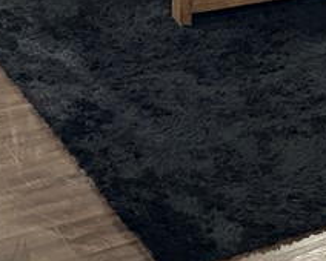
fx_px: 1091
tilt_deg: -9.4
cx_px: 346
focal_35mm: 113
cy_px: -167
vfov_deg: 12.7
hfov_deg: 16.5
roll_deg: -1.2
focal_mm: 6.86
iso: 640
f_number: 1.78
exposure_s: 1/40
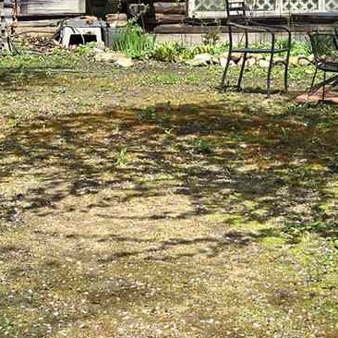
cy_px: 71
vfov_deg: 13.6
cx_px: 260
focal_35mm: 128
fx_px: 1414
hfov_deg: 13.6
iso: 25
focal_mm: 5.4
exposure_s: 1/1202
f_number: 1.8
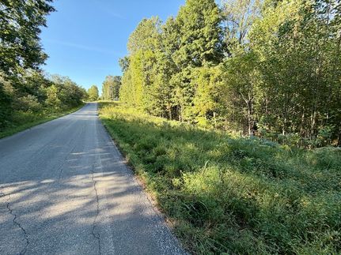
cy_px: 128
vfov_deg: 85.6
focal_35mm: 14
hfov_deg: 102.1
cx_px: 170
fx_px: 138
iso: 50
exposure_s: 1/214
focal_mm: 2.22
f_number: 2.2
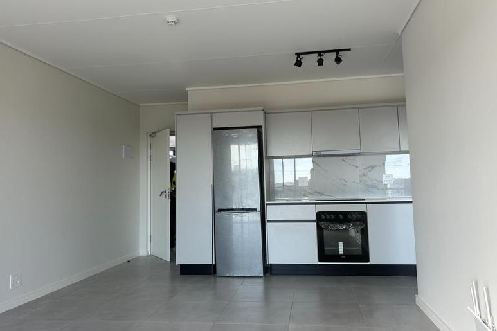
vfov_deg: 46.3
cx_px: 248
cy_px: 152
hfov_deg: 65.5
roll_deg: +2.4
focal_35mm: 28
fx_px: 386
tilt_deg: +4.2
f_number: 1.5
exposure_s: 1/290
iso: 40
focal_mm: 5.7
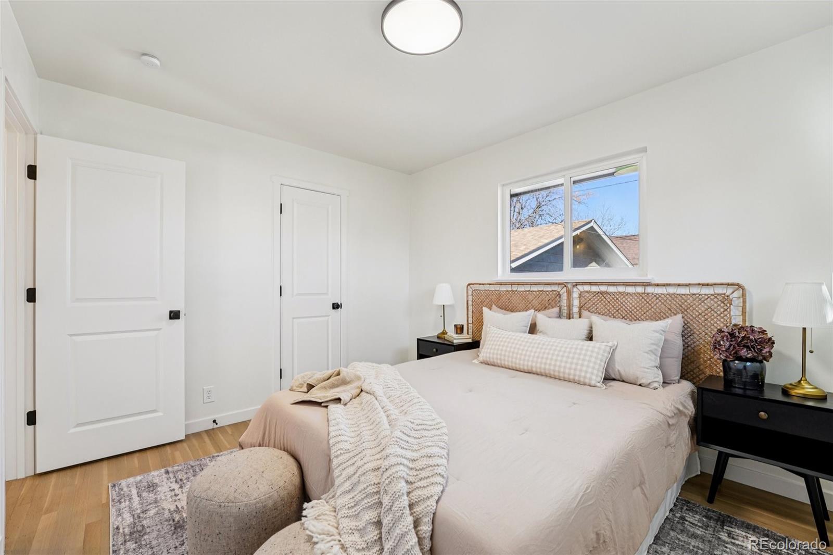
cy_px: 278
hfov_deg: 104.3
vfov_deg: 81.2
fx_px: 324
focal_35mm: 14
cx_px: 416
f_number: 8
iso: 320
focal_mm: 14
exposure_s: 1/30
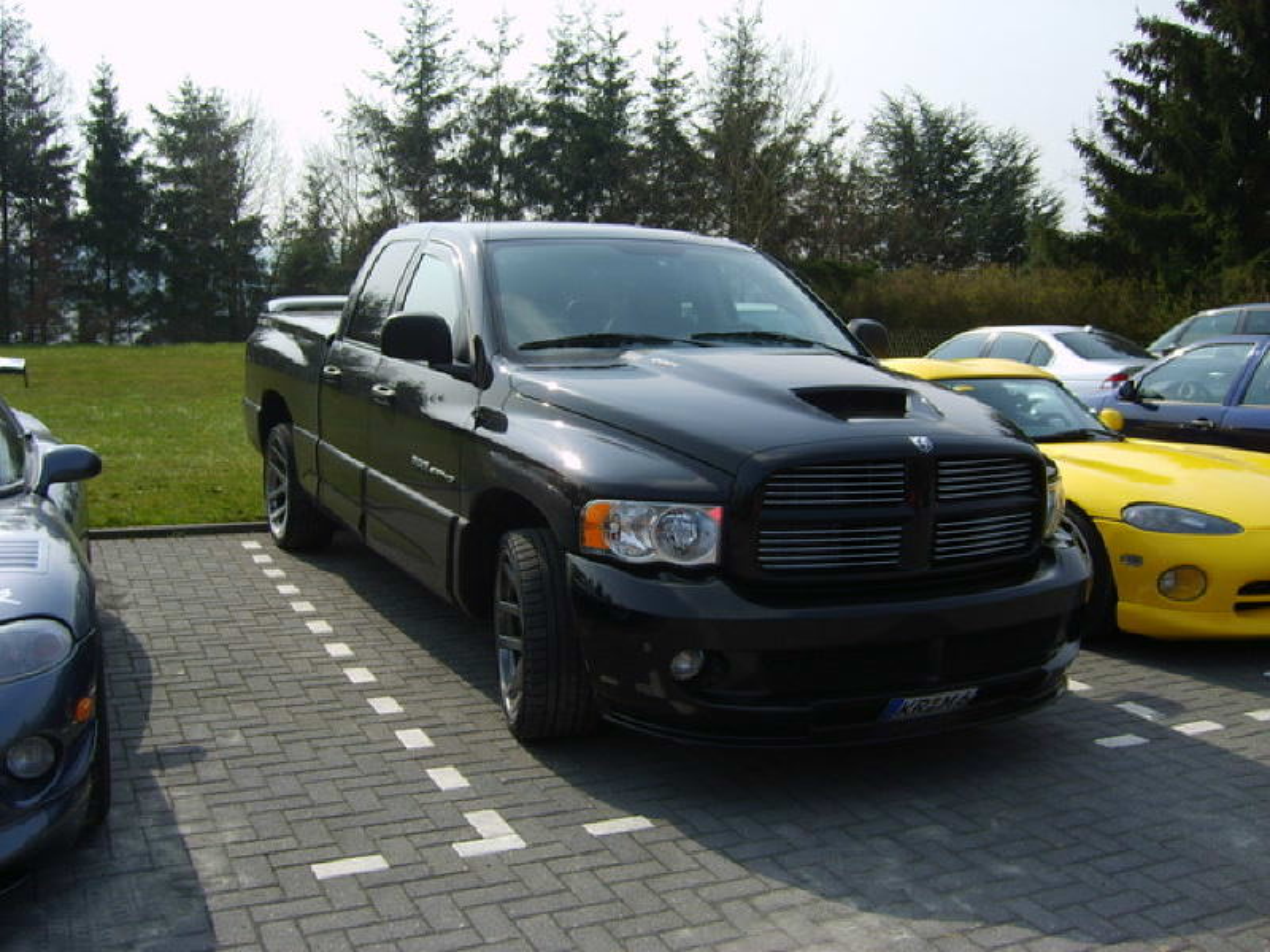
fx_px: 1284
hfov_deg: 52.6
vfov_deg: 40.7
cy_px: 476
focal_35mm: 35
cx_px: 635
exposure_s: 1/1000
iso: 50
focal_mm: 5.8
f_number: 2.8
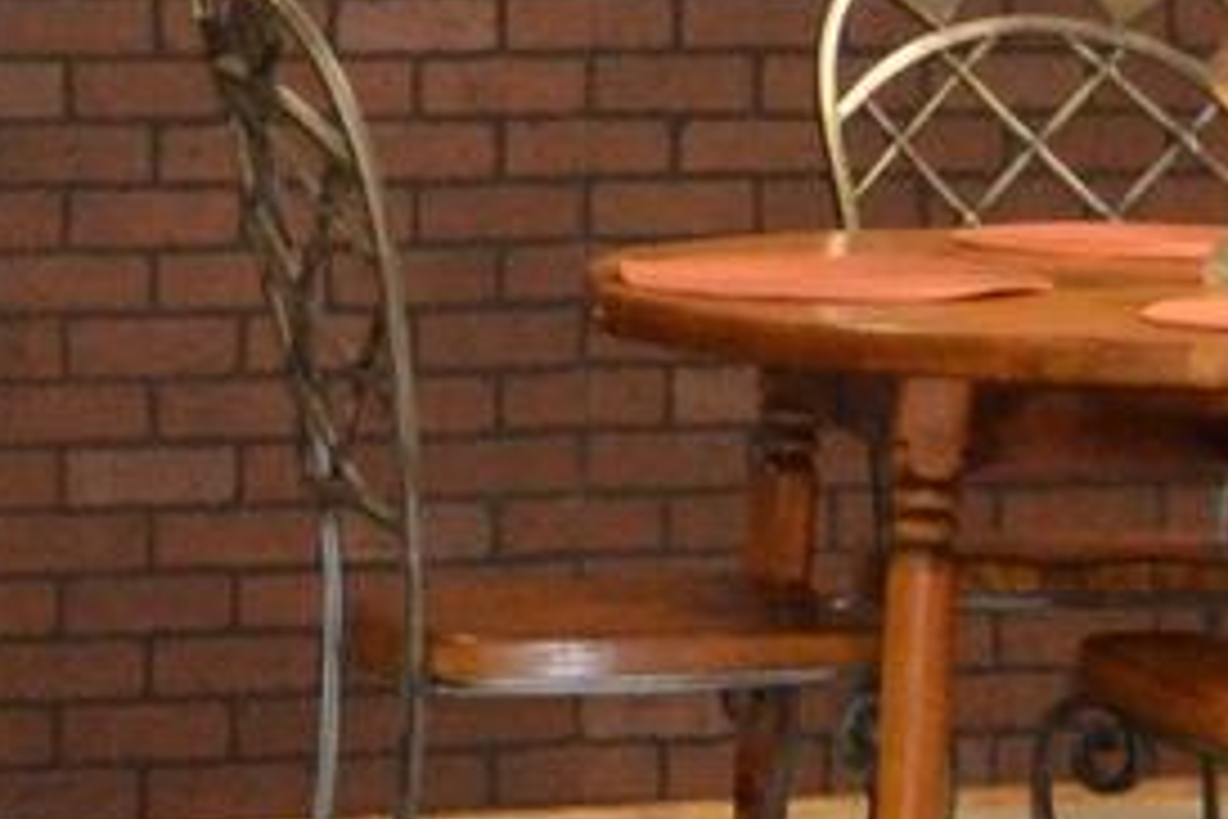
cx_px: -99
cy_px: 61
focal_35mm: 293
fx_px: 9994
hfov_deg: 7.0
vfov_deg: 4.7
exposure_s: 1/60
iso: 1250
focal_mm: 26
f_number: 4
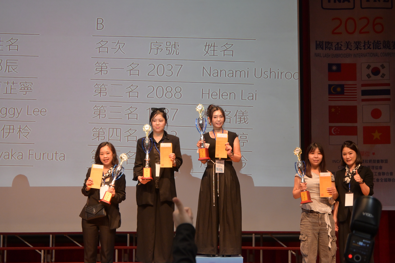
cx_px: 198
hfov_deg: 27.0
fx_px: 823
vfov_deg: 18.2
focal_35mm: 75
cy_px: 132
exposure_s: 1/60
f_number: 6.3
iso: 1600
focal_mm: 50
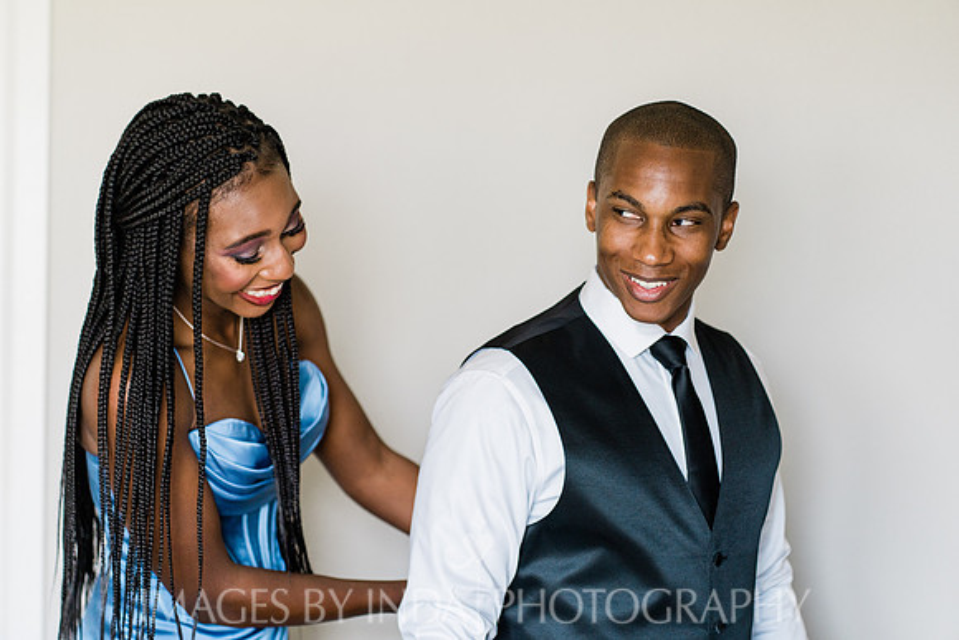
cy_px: 320
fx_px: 2265
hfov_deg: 23.9
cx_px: 480
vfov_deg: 16.1
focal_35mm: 85
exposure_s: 1/160
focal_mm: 85
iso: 400
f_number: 2.2
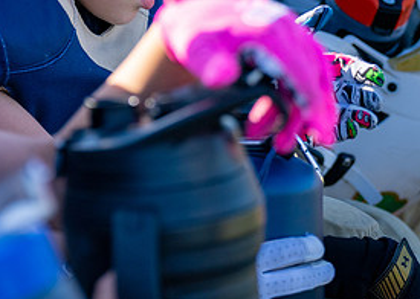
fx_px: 4112
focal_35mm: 345
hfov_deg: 5.8
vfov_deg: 4.2
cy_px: -87
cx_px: 75
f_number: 2.8
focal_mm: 122
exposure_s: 1/1600
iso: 200
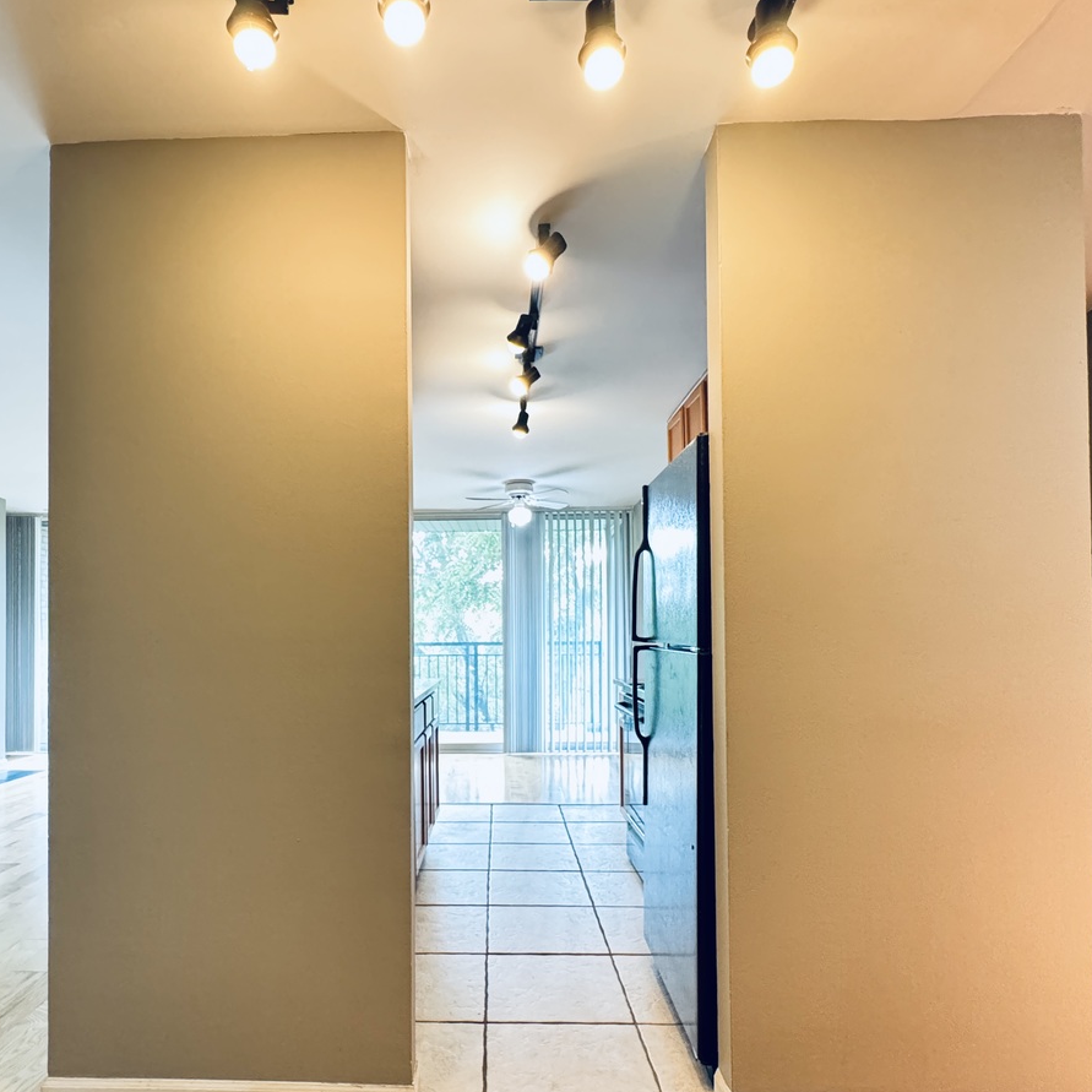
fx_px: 714
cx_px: 477
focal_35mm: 20
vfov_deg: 74.5
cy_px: 615
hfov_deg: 74.5
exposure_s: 1/60
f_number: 2.2
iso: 800
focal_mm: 2.22
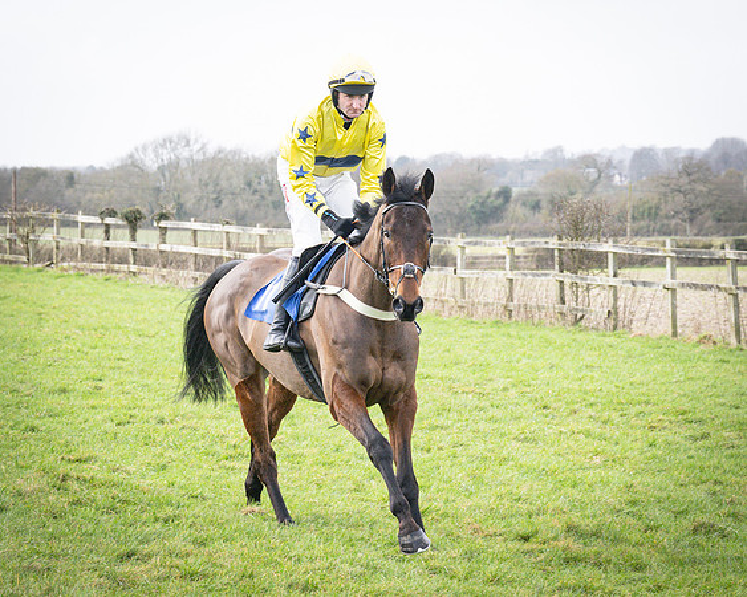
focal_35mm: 180
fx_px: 3980
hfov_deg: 10.7
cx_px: 328
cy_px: 211
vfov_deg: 8.6
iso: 400
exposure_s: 1/640
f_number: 5.6
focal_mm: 76
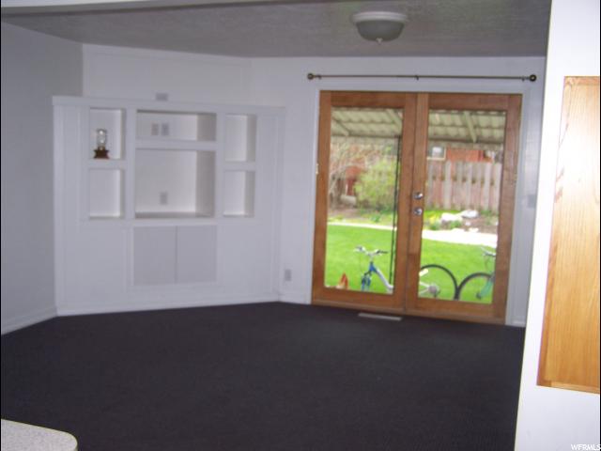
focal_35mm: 38
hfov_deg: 49.0
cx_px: 300
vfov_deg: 37.7
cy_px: 226
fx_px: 660
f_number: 2.8
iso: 80
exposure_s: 1/60
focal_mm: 6.3
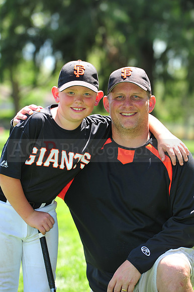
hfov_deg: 8.8
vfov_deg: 13.3
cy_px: 146
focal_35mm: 155
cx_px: 97
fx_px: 1254
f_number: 5.6
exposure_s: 1/250
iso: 200
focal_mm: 155
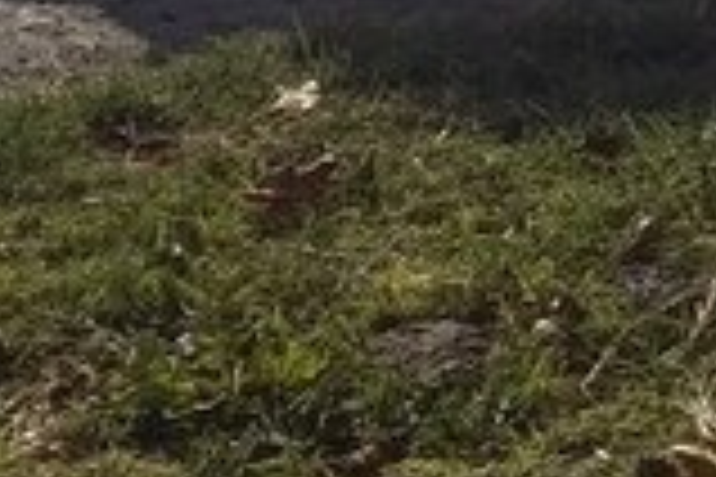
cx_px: 833
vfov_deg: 9.7
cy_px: -371
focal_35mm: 134
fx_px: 2665
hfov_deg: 14.8
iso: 40
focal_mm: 3.3
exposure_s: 1/2165
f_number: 2.2
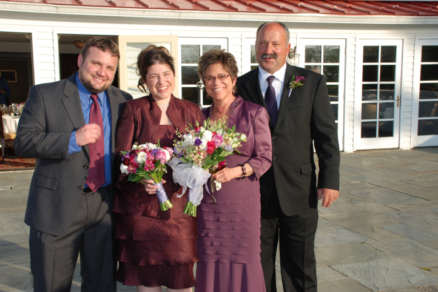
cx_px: 212
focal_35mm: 52
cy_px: 149
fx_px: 627
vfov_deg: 26.2
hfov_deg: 38.5
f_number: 6.3
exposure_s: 1/160
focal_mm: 31
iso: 100
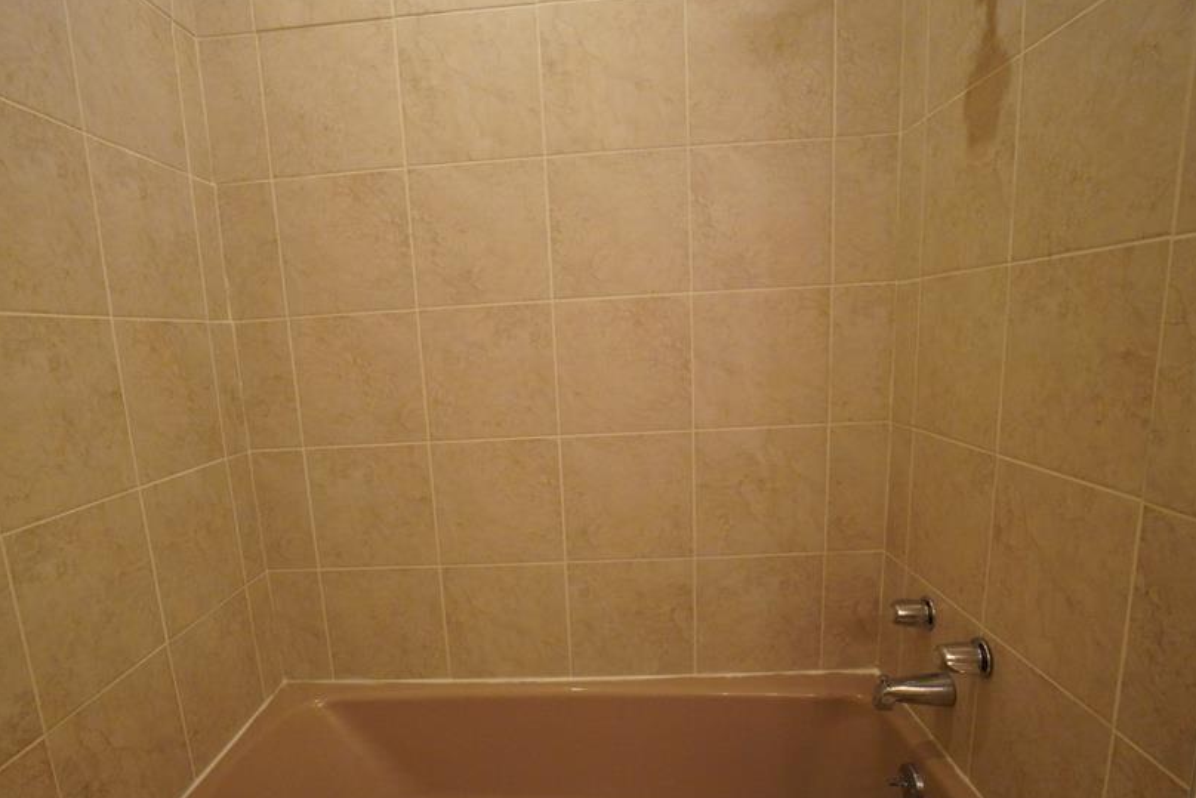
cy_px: 464
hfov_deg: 86.6
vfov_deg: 64.2
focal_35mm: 19
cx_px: 540
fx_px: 631
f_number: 4
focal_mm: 10
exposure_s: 1/160
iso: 2500
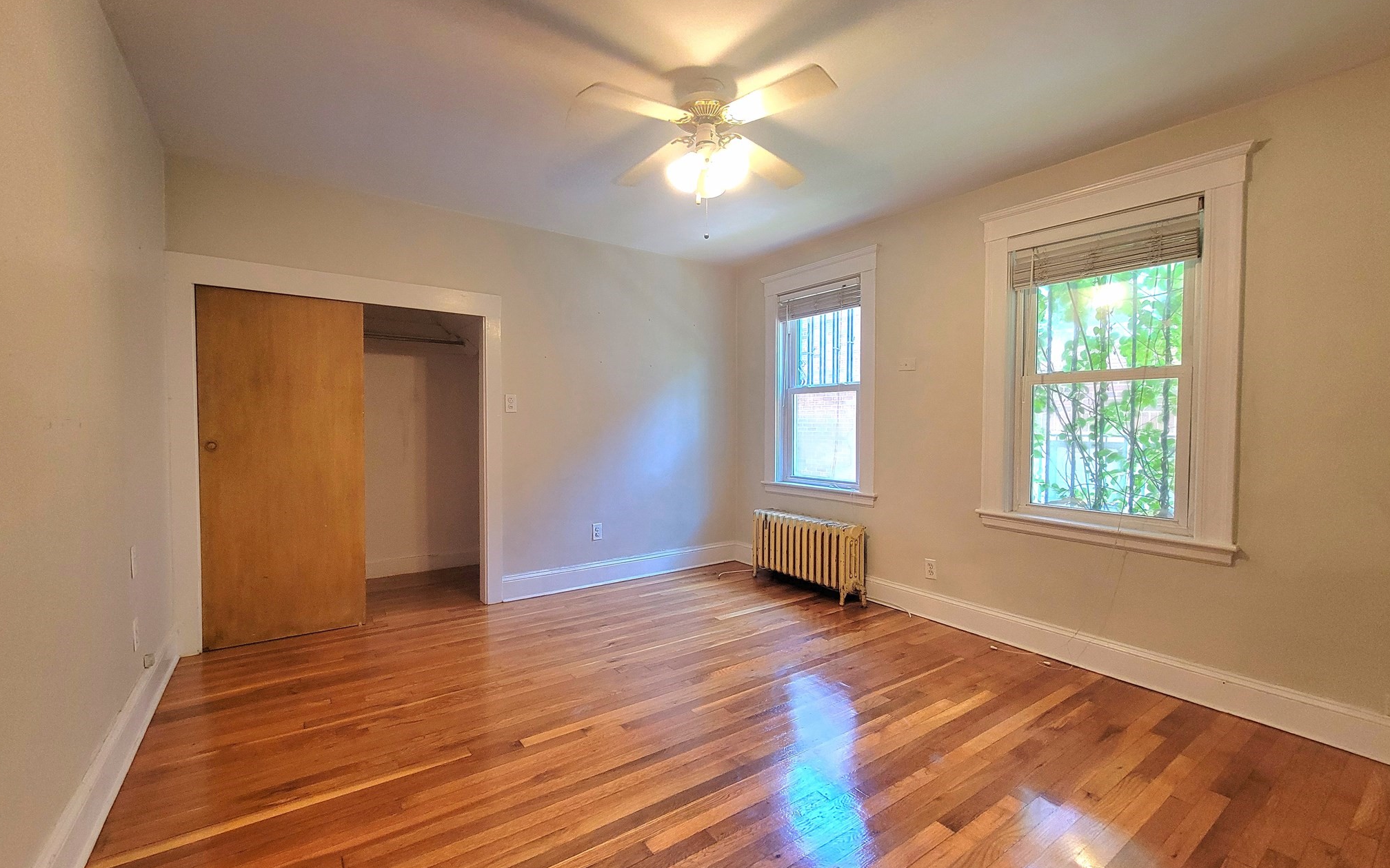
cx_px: 687
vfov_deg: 78.6
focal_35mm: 14
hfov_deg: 105.3
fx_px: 530
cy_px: 443
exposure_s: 1/60.2
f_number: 2.2
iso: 400
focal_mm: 2.2
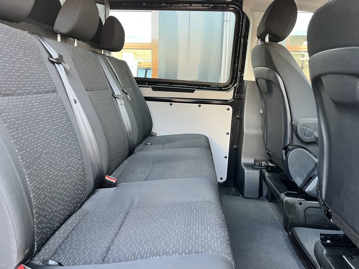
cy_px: 134
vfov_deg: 53.1
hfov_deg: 67.3
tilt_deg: -9.6
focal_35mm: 26
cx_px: 180
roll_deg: -1.3
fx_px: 270
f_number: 1.6
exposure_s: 1/60
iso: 160
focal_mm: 5.1
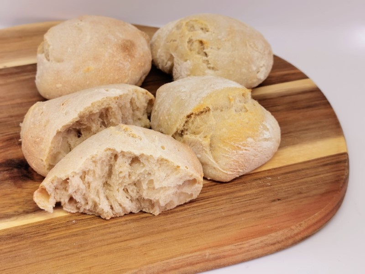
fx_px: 538
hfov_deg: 37.5
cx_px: 182
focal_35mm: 51
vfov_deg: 28.6
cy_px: 137
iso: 50
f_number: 1.6
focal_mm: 5.56
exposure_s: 1/104
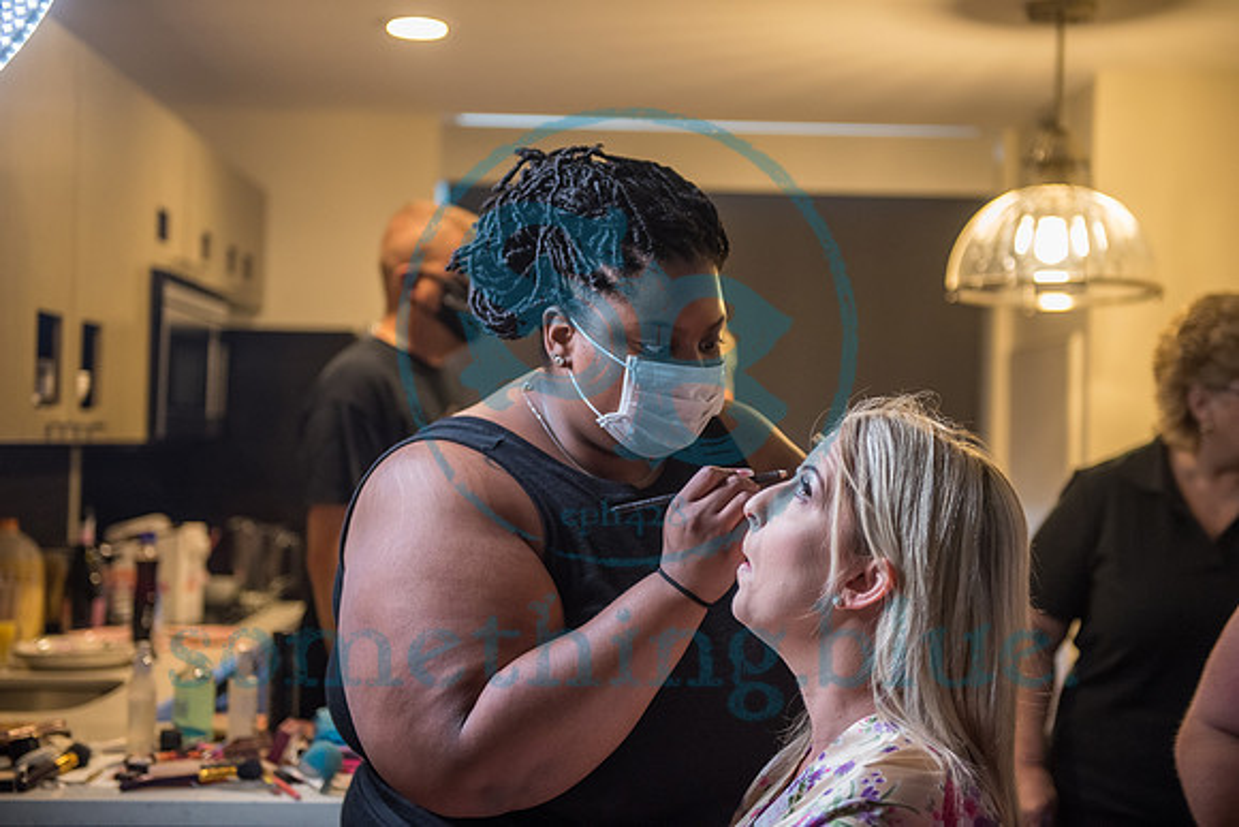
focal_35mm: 56
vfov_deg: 24.2
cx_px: 620
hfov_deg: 35.6
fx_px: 1928
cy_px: 414
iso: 1600
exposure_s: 1/125
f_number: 2.8
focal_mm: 56
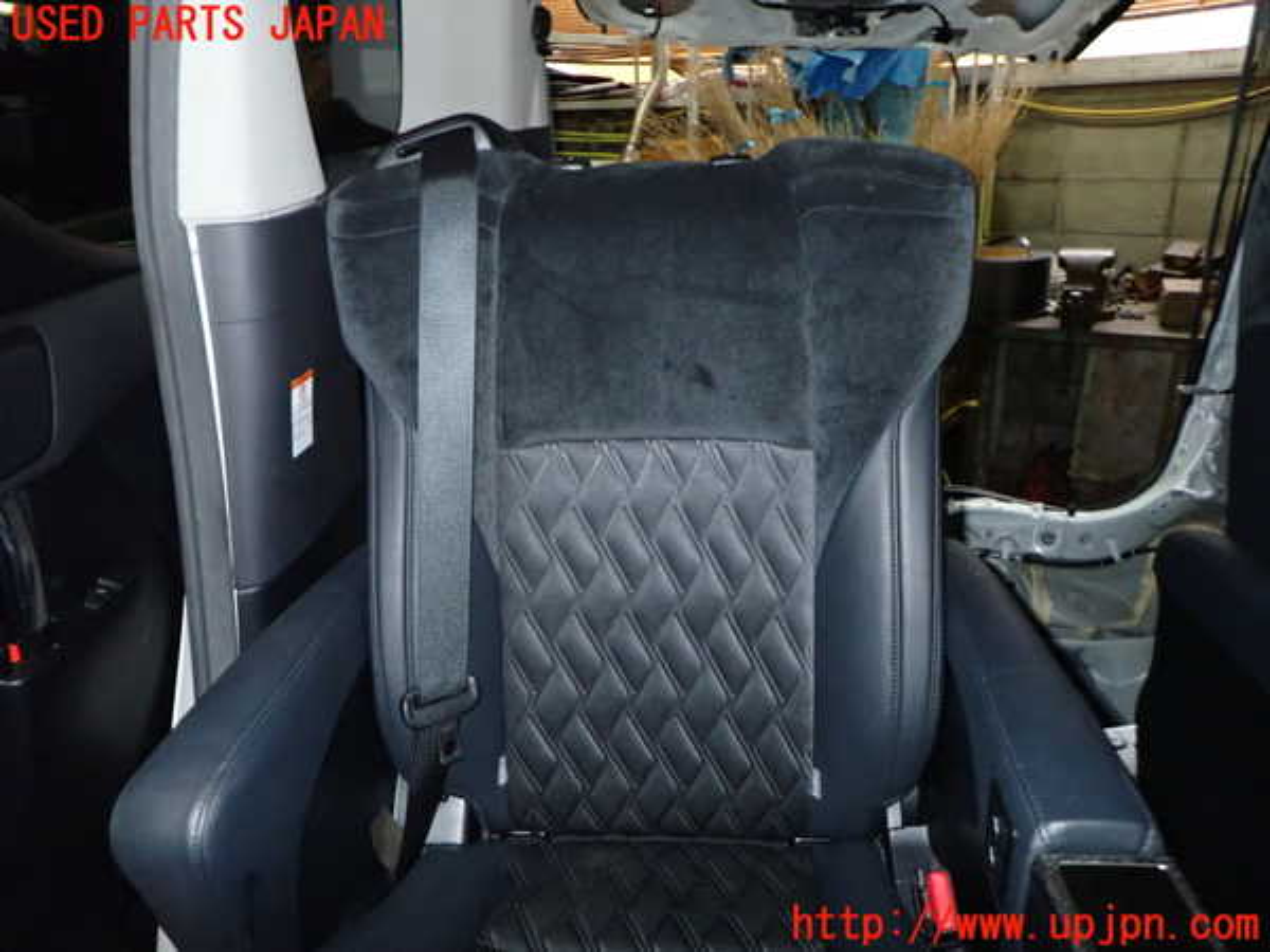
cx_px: 635
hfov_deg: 69.4
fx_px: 917
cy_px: 476
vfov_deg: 54.9
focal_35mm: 25
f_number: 5.6
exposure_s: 1/30
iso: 800
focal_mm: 4.5
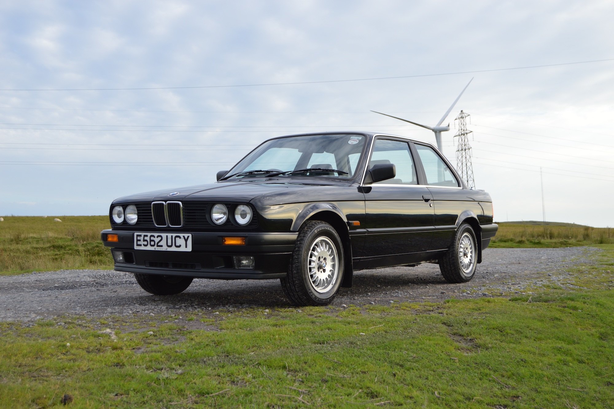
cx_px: 307
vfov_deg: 29.8
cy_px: 204
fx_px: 767
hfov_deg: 43.6
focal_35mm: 45
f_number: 6.3
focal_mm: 30
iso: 100
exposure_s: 1/160
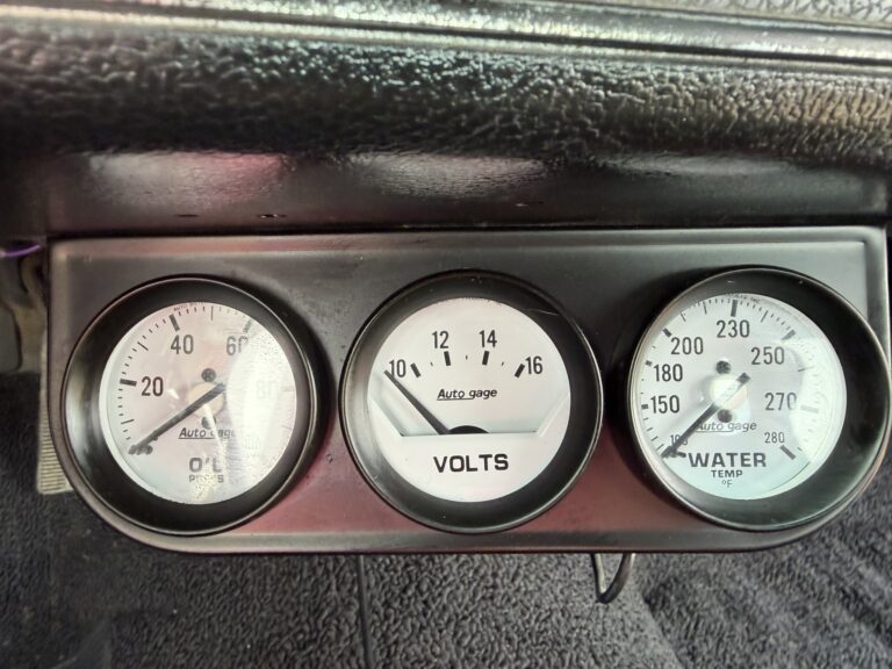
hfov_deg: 71.6
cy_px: 334
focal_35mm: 24
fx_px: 618
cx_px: 446
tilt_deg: -24.8
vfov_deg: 56.8
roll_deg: -3.9
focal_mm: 2.22
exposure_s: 1/121
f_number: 2.2
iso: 200
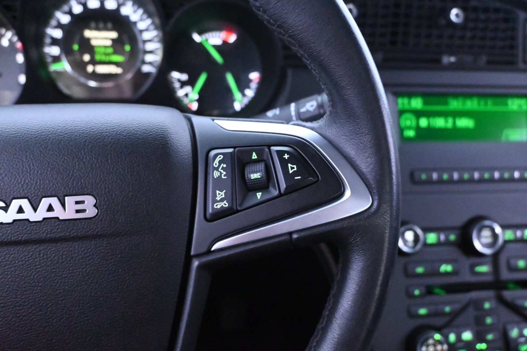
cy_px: 176
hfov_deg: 55.1
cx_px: 264
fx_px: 505
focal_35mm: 34
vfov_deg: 38.4
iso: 14400
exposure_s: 1/40
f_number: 4.5
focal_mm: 23
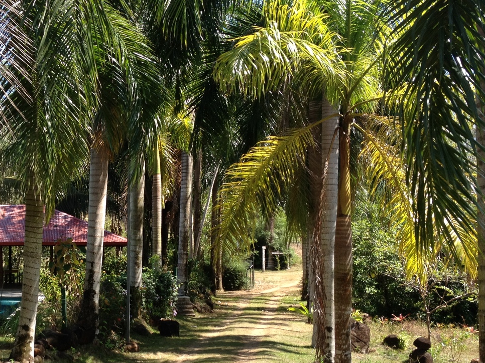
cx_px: 133
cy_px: 250
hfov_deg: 32.7
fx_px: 812
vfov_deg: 25.1
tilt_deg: -4.7
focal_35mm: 58
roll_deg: +0.7
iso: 50
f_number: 2.4
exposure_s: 1/452
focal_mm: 4.28
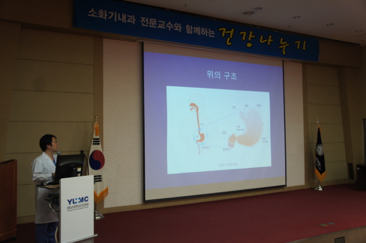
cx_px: 183
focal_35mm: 33
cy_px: 122
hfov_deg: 57.3
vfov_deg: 39.9
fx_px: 335
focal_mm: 22
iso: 400
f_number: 4
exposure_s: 1/25
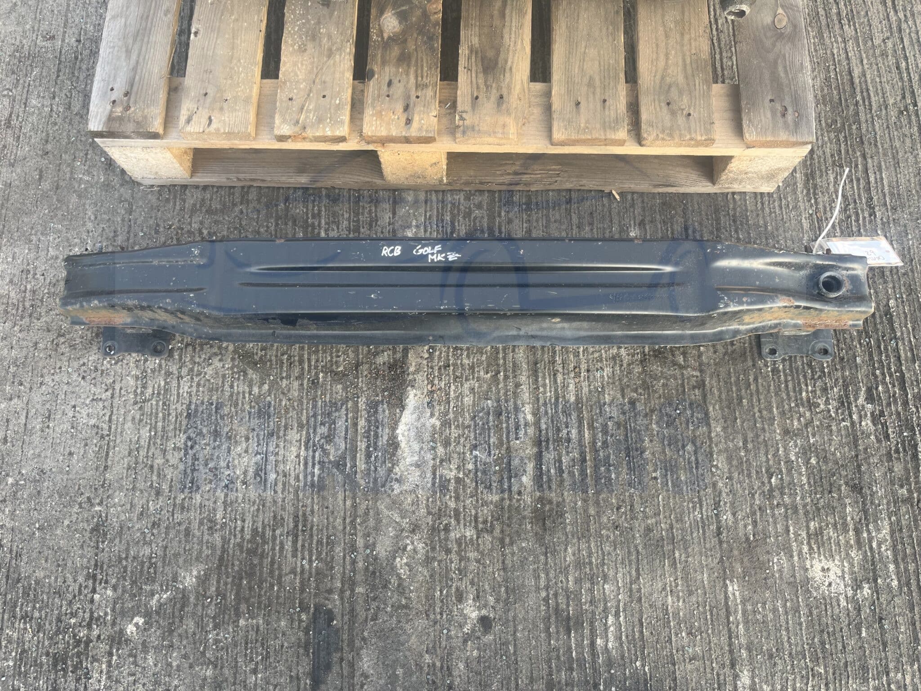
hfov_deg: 67.3
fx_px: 692
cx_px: 460
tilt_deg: -75.7
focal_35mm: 26
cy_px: 346
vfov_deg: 53.1
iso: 32
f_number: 1.6
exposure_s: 1/129
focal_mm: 5.1
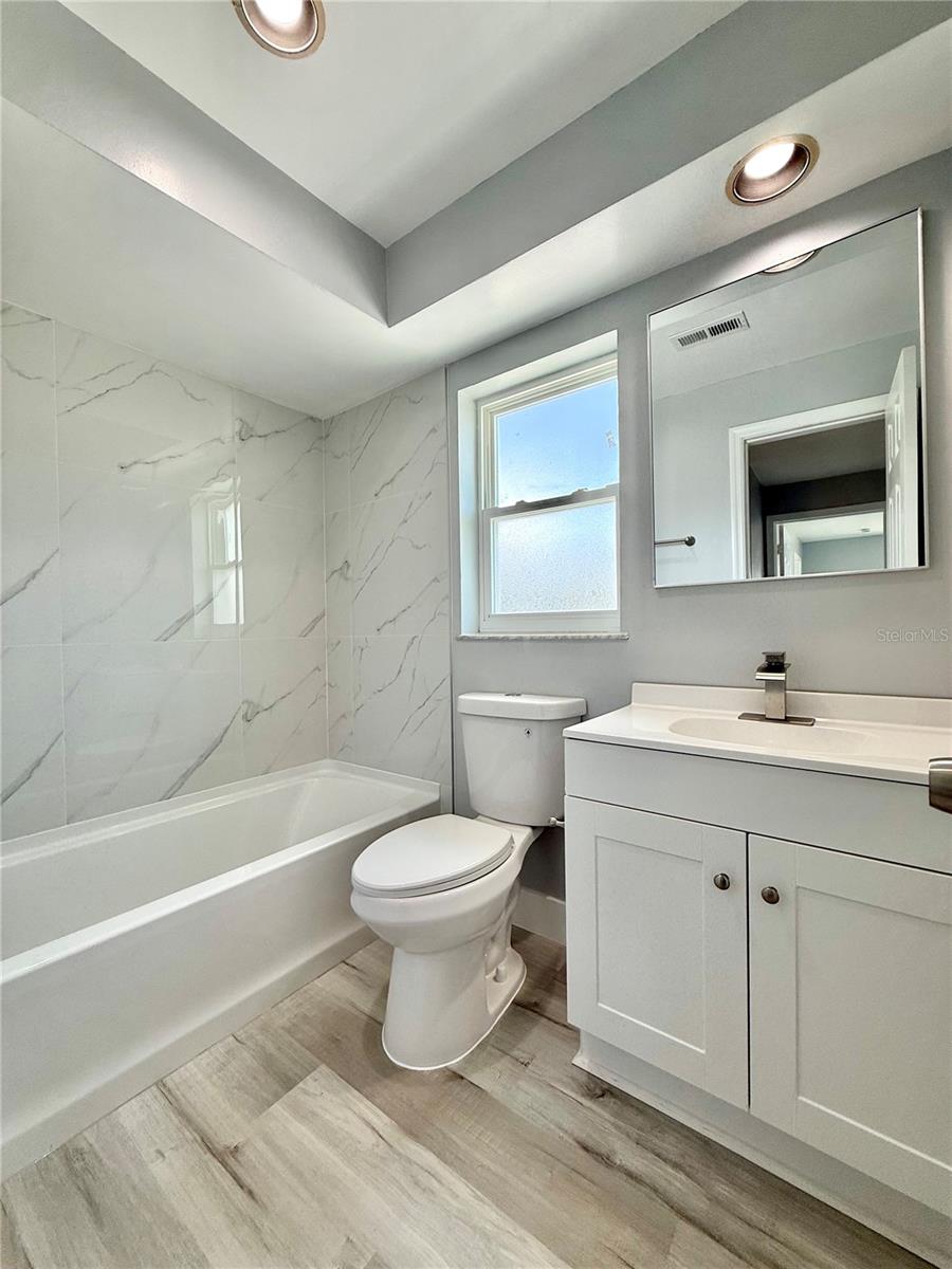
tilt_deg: +0.6
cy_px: 634
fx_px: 513
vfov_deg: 102.1
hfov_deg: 85.7
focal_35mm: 14
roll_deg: +1.0
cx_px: 476
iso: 64
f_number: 2.2
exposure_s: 1/198
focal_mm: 2.22
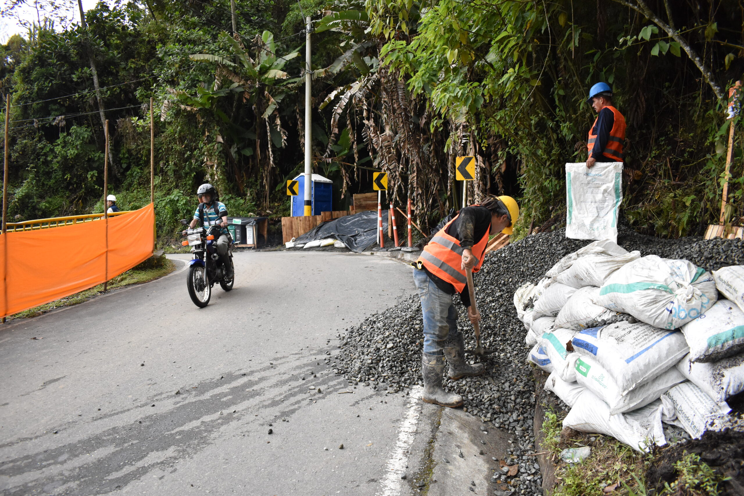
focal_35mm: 27
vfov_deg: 47.9
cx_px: 372
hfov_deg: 67.4
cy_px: 248
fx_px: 558
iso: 1600
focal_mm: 18
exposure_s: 1/1600
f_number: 3.5
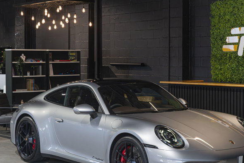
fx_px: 524
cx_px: 142
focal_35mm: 77
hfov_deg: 26.2
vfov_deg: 17.6
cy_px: 98
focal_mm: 59.2
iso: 8000
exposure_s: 1/60
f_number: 5
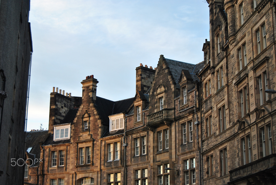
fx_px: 518
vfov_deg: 20.2
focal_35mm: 68
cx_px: 138
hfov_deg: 29.8
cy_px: 92
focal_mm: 45
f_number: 5.3
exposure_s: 1/60
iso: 220
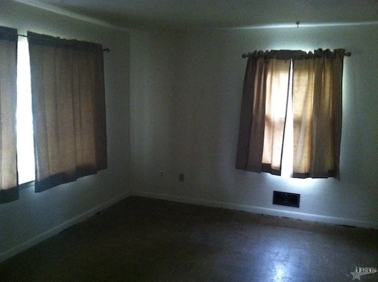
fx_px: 382
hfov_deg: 52.7
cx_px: 189
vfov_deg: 40.6
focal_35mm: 35
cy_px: 141
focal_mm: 3.85
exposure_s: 1/17
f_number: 2.8
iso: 1000
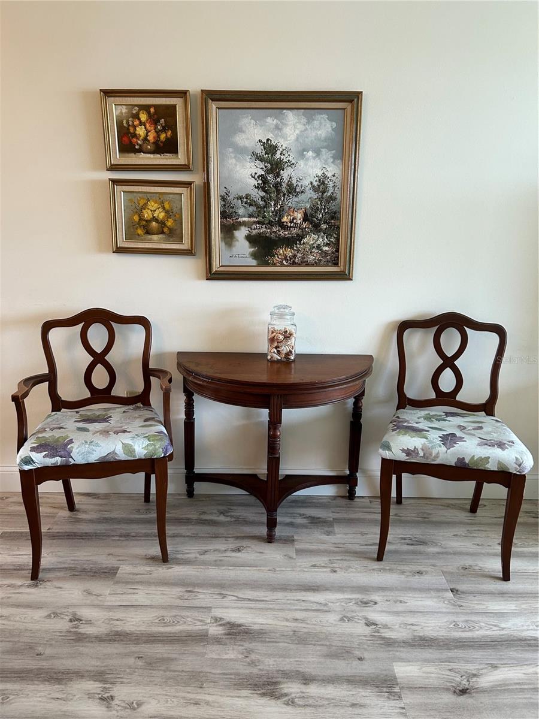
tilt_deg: -14.9
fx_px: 540
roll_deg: -0.9
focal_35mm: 26
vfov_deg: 67.3
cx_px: 270
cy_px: 360
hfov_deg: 53.1
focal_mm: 5.7
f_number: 1.5
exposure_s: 1/120
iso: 100
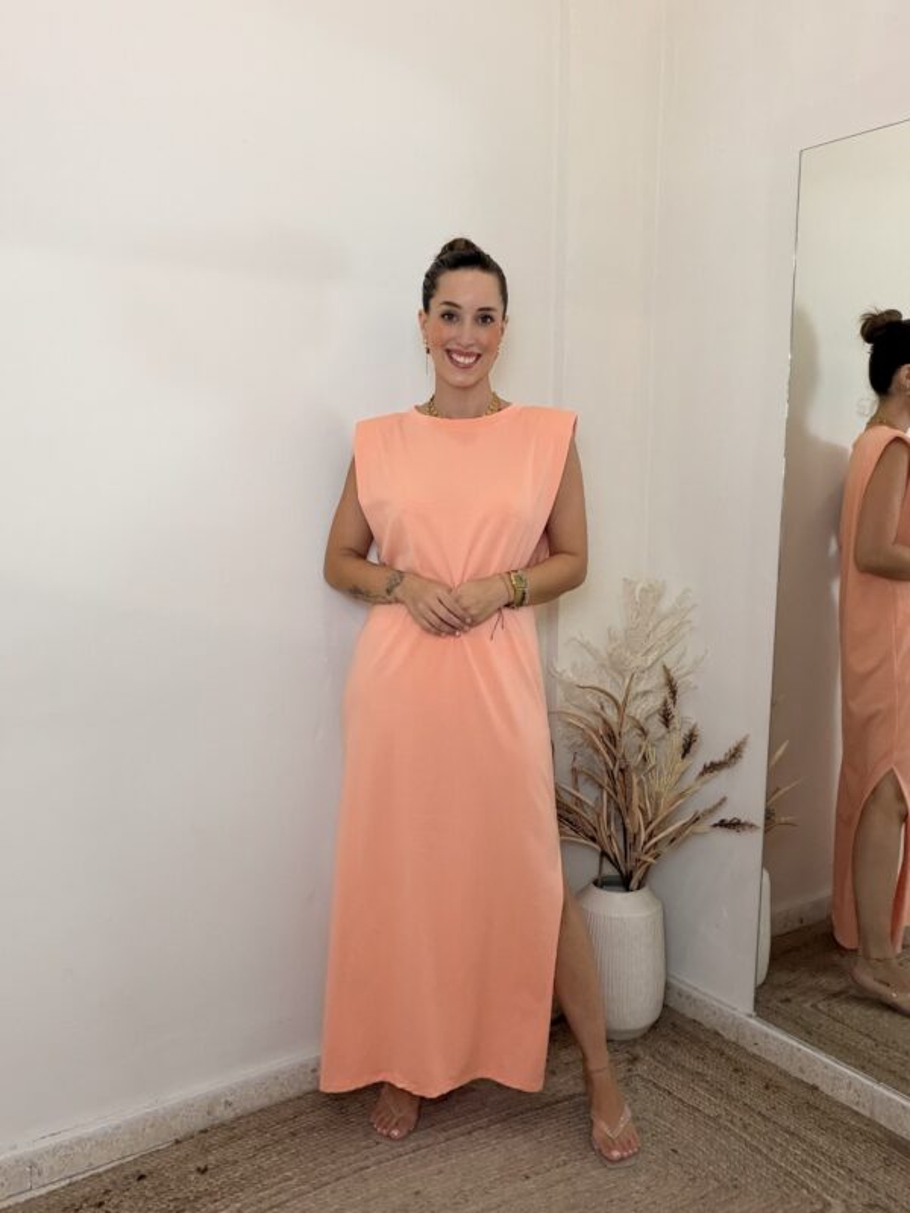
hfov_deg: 46.8
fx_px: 1052
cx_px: 455
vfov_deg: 60.0
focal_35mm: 30
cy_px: 606
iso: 100
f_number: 1.9
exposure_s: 1/60
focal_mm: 2.71
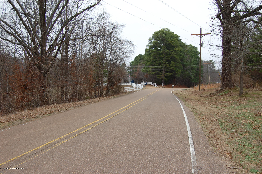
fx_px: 284
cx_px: 131
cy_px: 87
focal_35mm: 39
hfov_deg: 49.6
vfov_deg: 34.1
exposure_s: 1/160
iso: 200
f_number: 6.3
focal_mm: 26
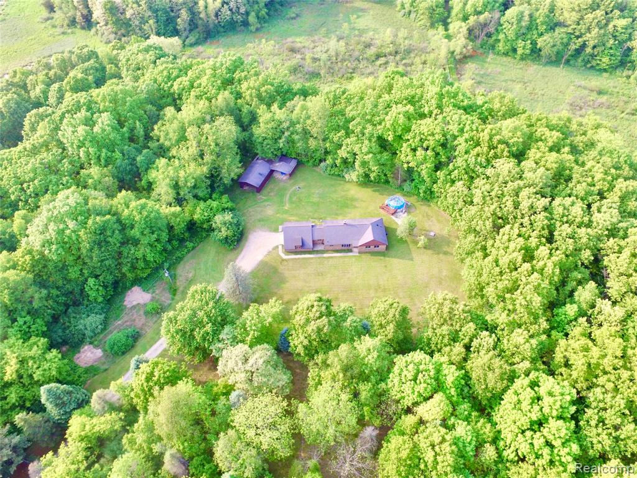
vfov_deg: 66.0
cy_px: 239
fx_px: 368
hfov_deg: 81.7
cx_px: 318
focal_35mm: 20
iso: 100
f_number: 2.8
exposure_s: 1/128
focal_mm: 3.61
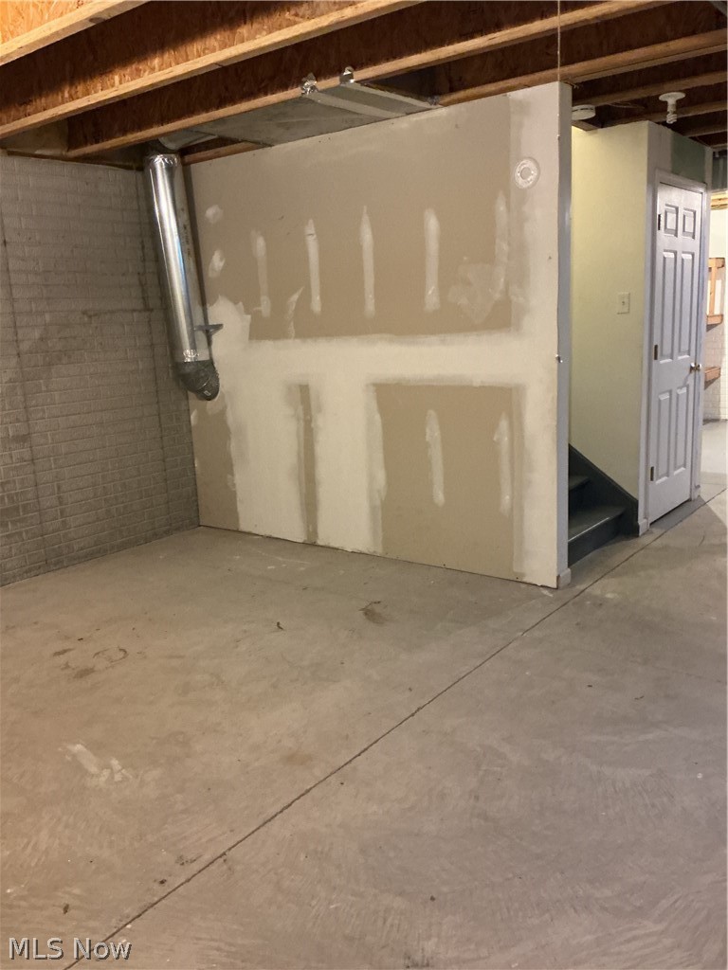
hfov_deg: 48.2
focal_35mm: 29
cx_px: 364
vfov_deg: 61.7
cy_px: 485
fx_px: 813
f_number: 1.8
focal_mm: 3
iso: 400
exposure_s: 1/30
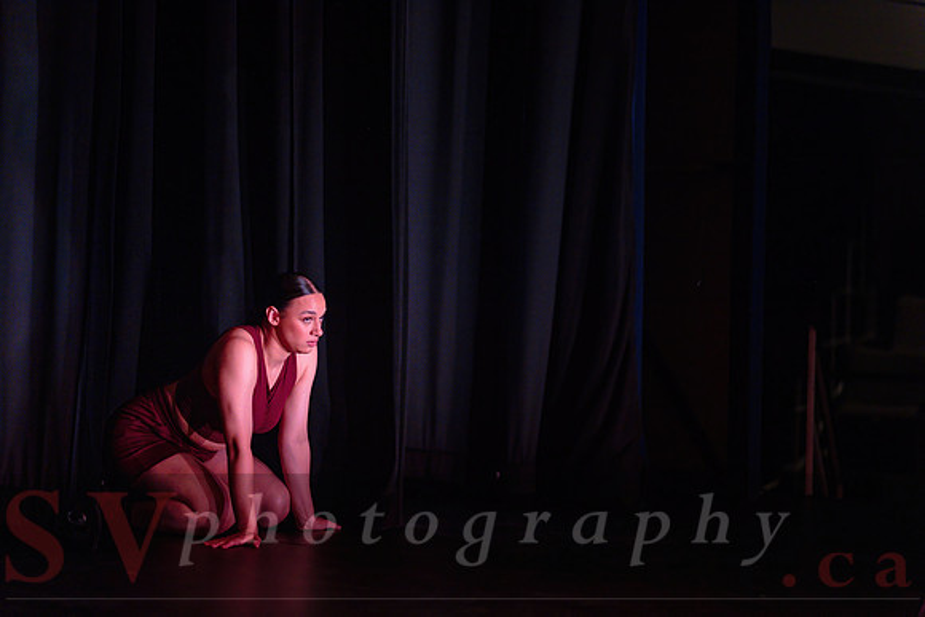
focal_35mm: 105
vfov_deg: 13.0
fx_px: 2701
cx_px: 462
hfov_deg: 19.4
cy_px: 308
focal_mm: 105
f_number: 1.4
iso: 1250
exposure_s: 1/400
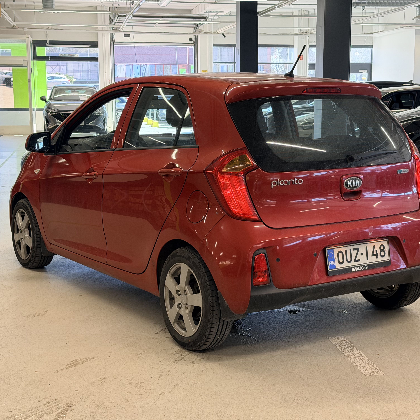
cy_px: 209
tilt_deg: -8.7
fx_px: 782
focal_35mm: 57
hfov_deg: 30.0
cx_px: 228
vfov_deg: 30.0
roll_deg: -0.3
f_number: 1.78
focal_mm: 6.76
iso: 160
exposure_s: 1/236
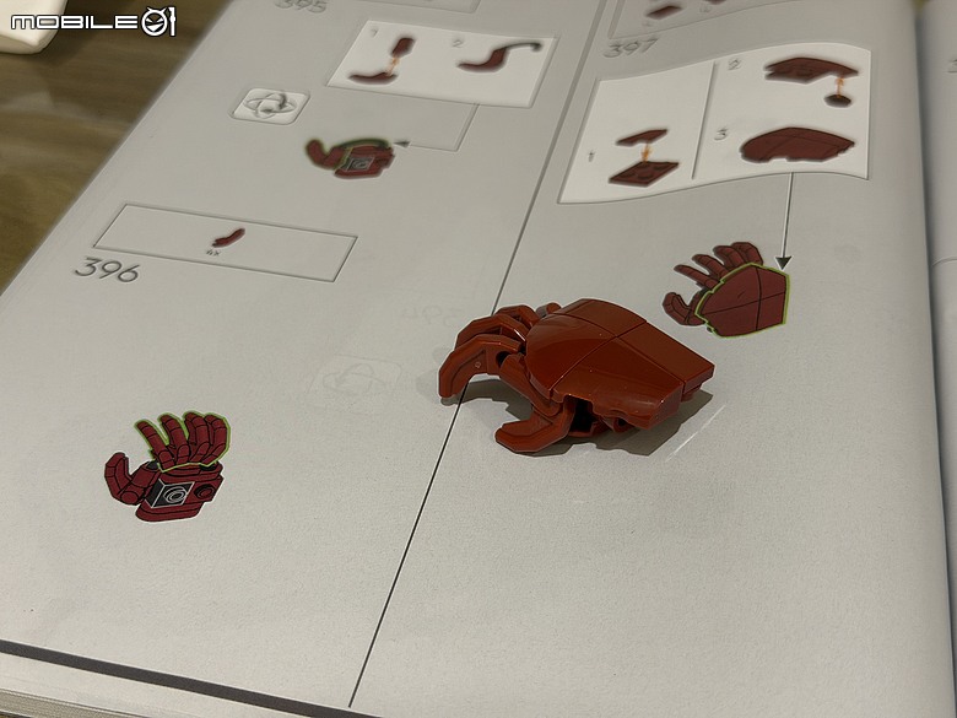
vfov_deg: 30.3
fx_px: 1327
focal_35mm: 48
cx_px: 478
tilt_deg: -39.2
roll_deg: +1.0
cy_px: 359
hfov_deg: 39.7
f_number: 1.78
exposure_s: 1/60
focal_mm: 6.76
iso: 160
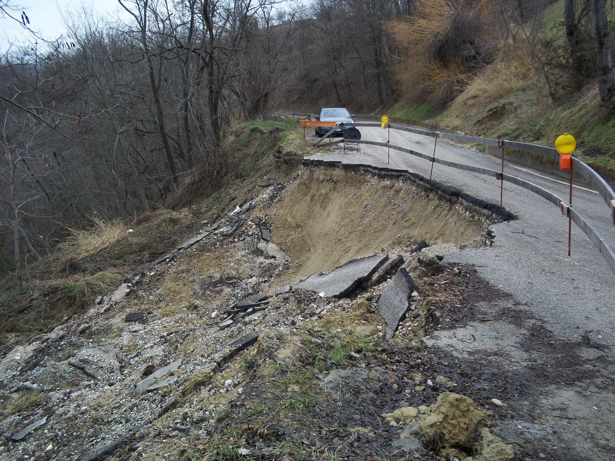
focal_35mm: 36
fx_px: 640
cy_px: 230
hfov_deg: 51.4
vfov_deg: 39.7
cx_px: 308
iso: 80
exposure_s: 1/400
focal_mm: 6.5
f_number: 3.1
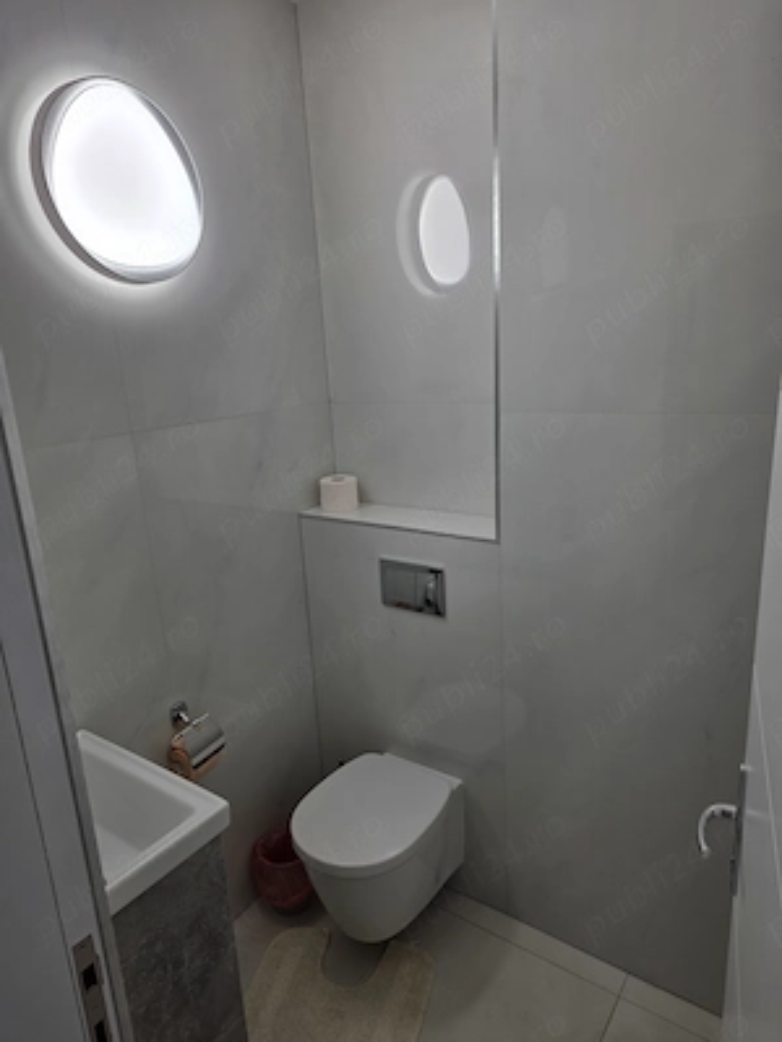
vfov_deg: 73.9
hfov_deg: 58.9
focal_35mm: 23
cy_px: 521
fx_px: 693
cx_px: 391
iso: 12
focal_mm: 6.25
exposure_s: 1/111
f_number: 1.7
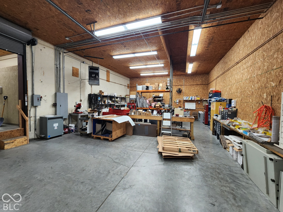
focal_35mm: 13
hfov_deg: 106.2
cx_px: 142
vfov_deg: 89.9
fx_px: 106
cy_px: 106
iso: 320
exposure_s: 1/60
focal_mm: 2.2
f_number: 2.2
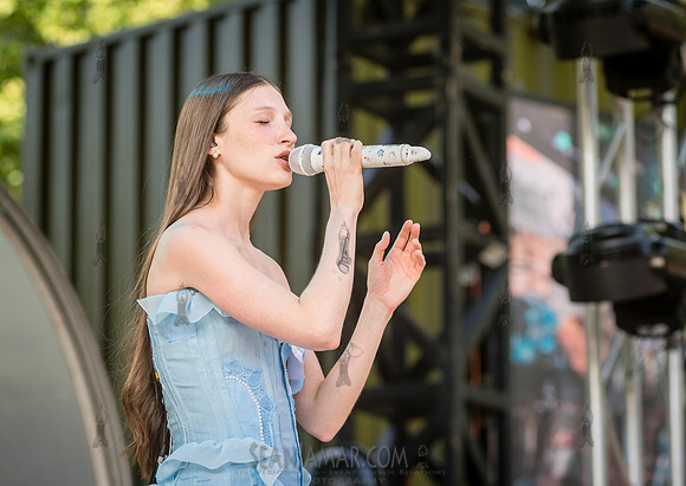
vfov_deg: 7.8
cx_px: 351
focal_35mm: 183
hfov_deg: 11.0
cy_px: 172
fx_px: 3549
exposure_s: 1/320
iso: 500
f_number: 4.5
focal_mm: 135
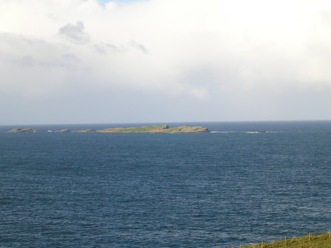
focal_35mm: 115
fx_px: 1100
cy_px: 124
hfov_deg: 17.1
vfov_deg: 12.9
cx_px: 166
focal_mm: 17.4
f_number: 4.9
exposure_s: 1/310
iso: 50
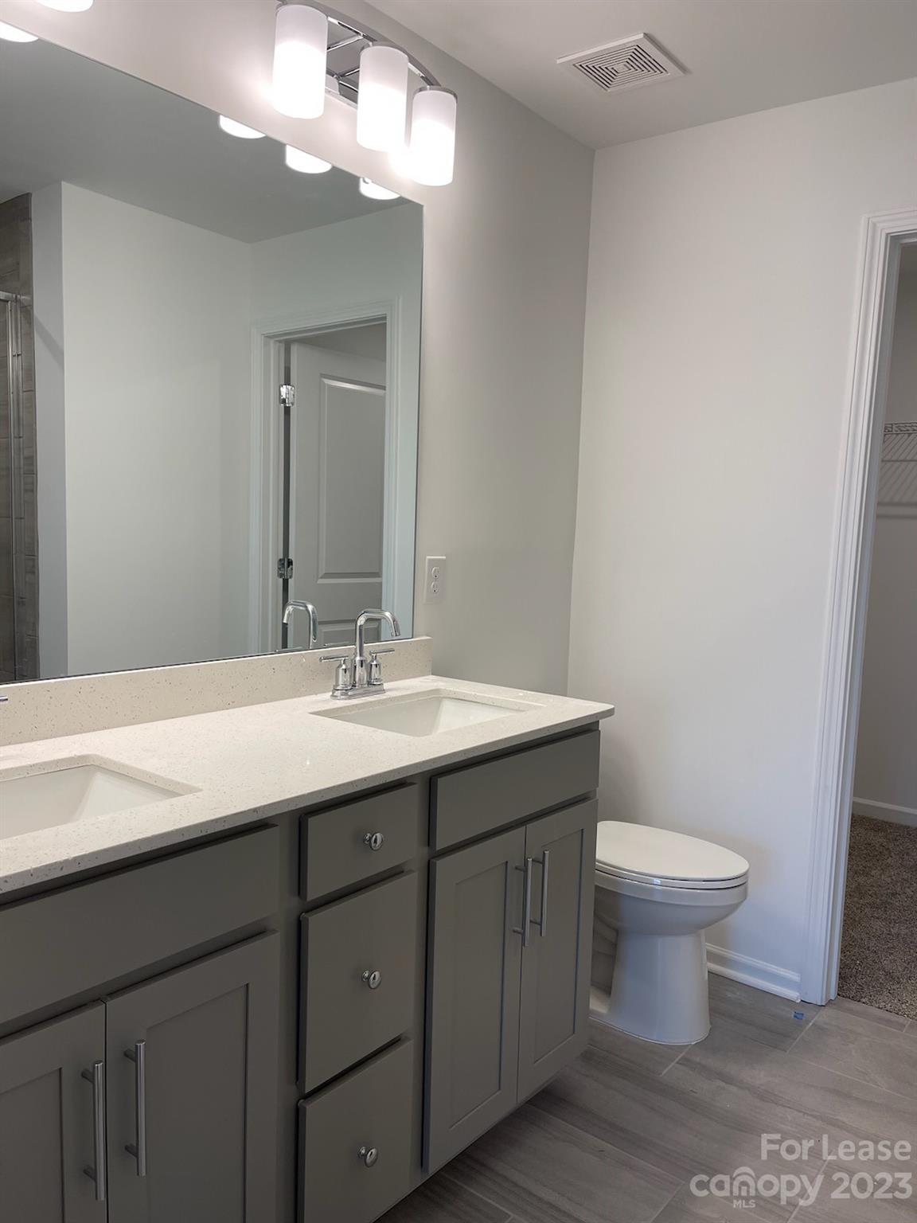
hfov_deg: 53.1
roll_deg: -2.7
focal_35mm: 26
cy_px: 612
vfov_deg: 67.3
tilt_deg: -6.4
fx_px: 918
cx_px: 458
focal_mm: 5.1
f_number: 1.6
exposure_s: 1/120
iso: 40
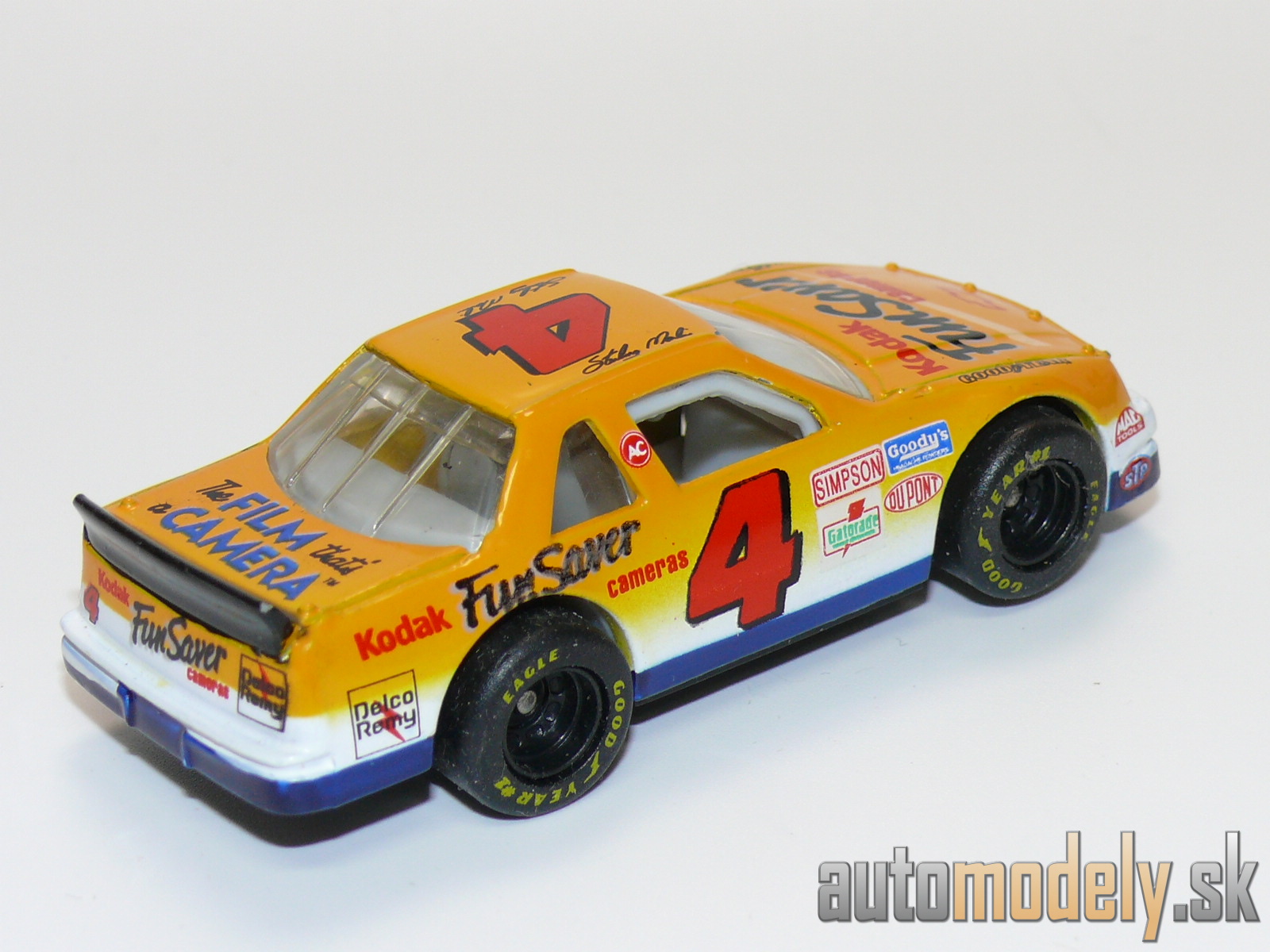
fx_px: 4109
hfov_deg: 17.6
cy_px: 476
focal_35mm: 112
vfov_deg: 13.2
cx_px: 635
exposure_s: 1/30
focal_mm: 14.1
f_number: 4
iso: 100
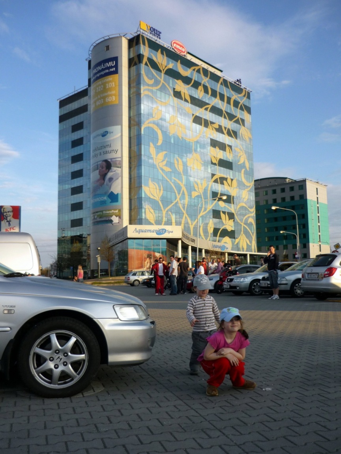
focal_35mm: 33
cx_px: 170
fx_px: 433
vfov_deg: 55.4
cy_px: 227
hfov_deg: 42.9
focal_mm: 5.5
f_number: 2.8
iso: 100
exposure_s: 1/500
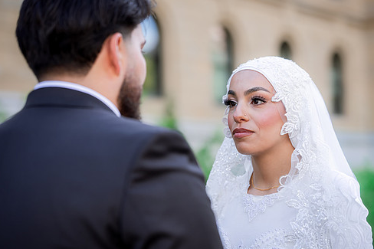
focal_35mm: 88
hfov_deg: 23.1
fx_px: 914
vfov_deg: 15.5
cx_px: 220
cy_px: 141
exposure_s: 1/1250
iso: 200
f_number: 2.5
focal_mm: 74
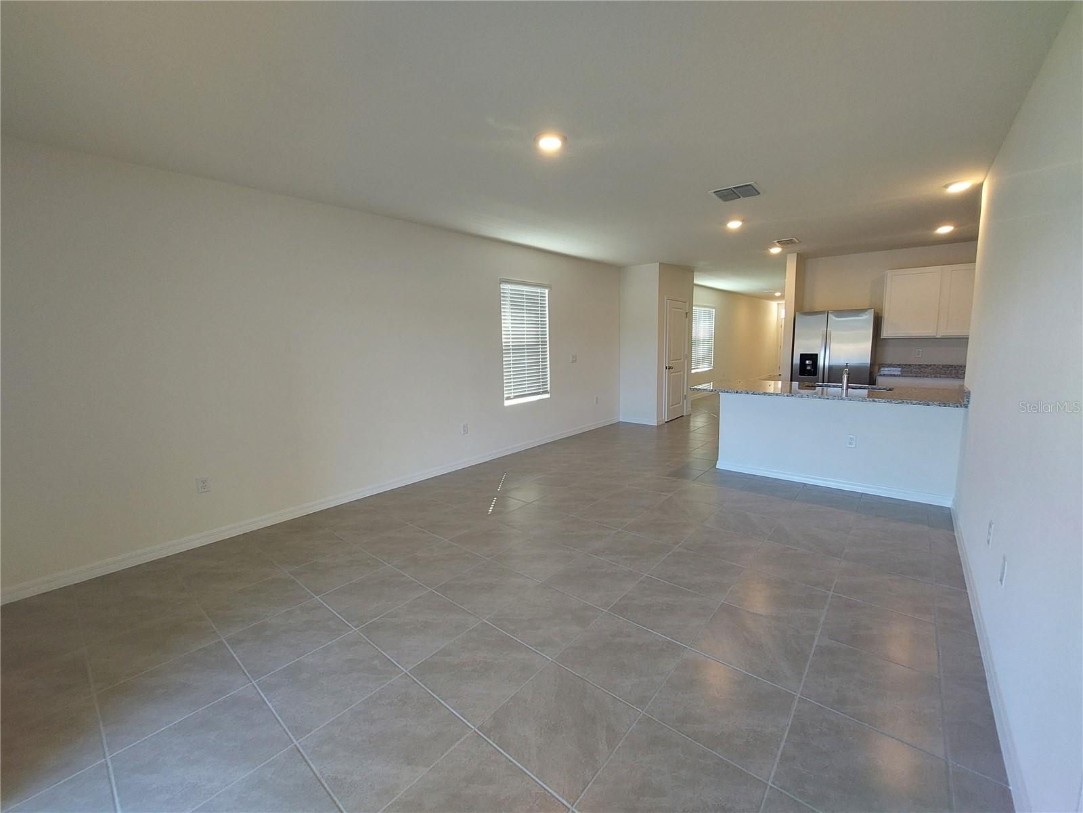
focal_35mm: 13
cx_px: 542
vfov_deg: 89.9
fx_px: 407
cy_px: 406
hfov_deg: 106.2
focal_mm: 1.74
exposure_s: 1/60
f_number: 2.2
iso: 100
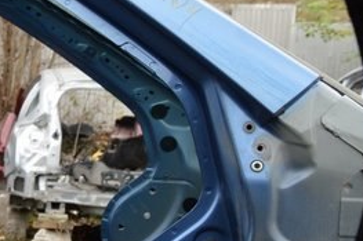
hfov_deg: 16.4
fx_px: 1058
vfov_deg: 12.9
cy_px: 239
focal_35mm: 105
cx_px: -290
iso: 220
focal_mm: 18
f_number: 5.6
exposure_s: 1/125
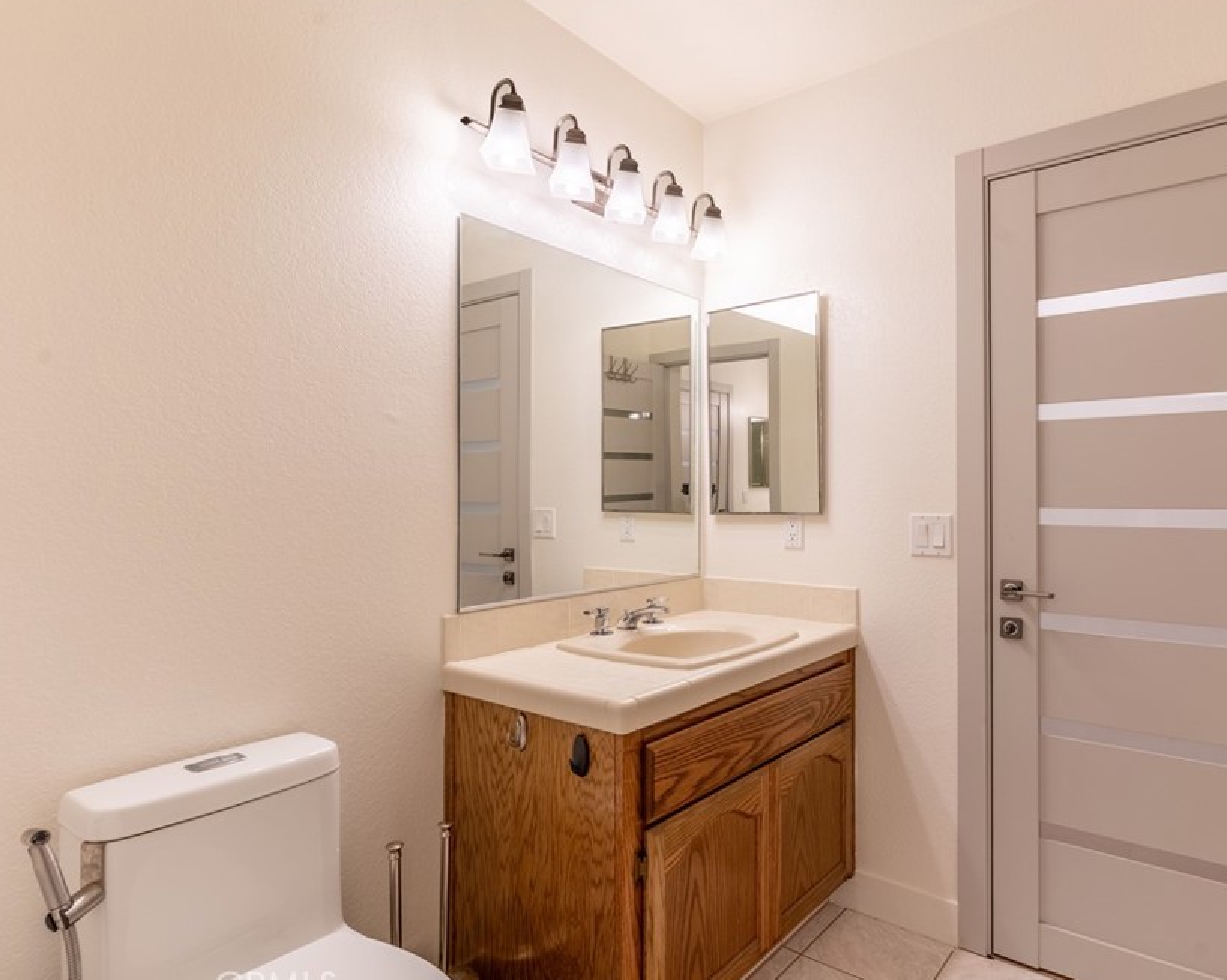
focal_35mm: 20
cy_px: 495
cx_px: 731
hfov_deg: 79.5
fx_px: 726
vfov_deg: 68.1
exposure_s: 1/250
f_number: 8
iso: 400
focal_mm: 17
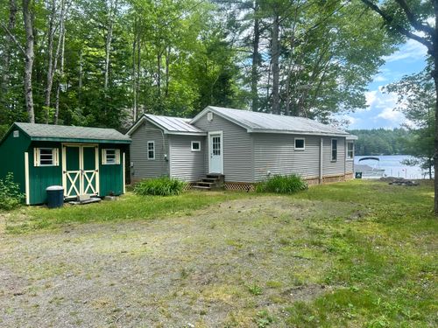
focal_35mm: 26
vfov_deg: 53.1
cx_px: 219
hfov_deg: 67.3
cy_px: 164
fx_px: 329
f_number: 1.5
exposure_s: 1/1468
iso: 50
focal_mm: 5.7
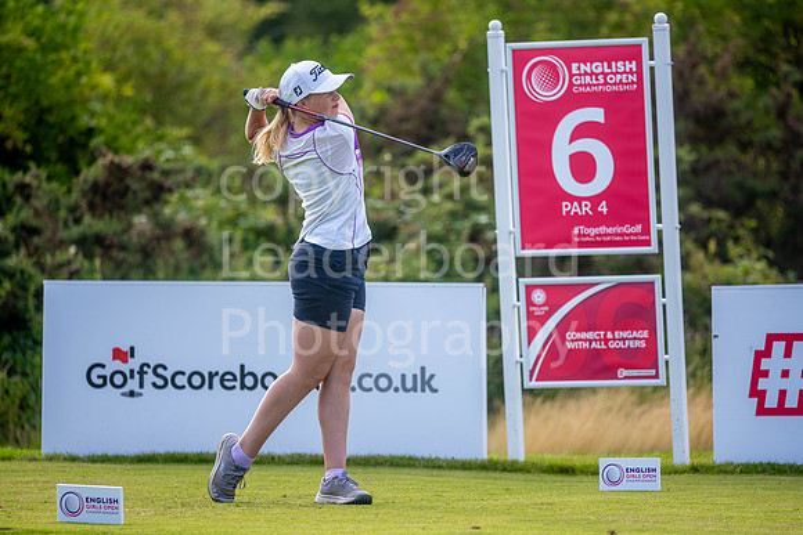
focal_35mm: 300
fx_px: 6693
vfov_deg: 4.6
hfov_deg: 6.9
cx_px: 402
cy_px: 268
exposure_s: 1/640
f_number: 4
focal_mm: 300
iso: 200
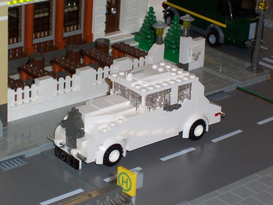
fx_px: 875
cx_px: 136
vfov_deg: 13.3
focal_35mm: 111
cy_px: 102
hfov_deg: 17.7
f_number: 4.8
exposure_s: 1/90
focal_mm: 16.8
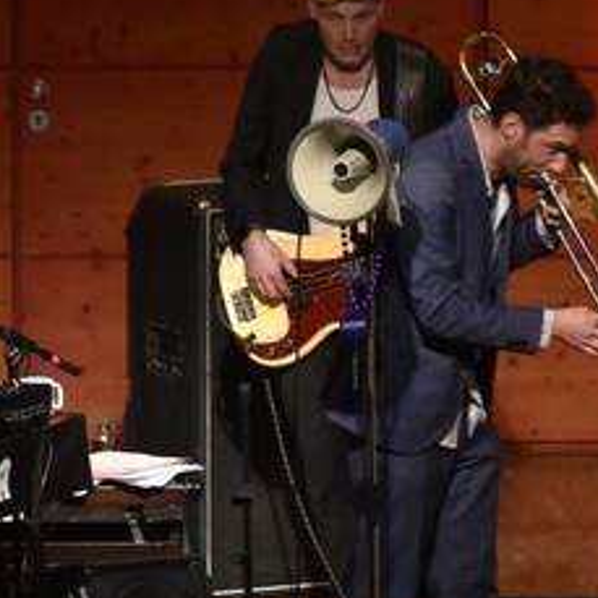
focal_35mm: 480
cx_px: 702
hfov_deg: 3.6
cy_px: 386
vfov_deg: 3.7
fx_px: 9381
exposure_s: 1/100
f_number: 5
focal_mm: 240
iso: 2000
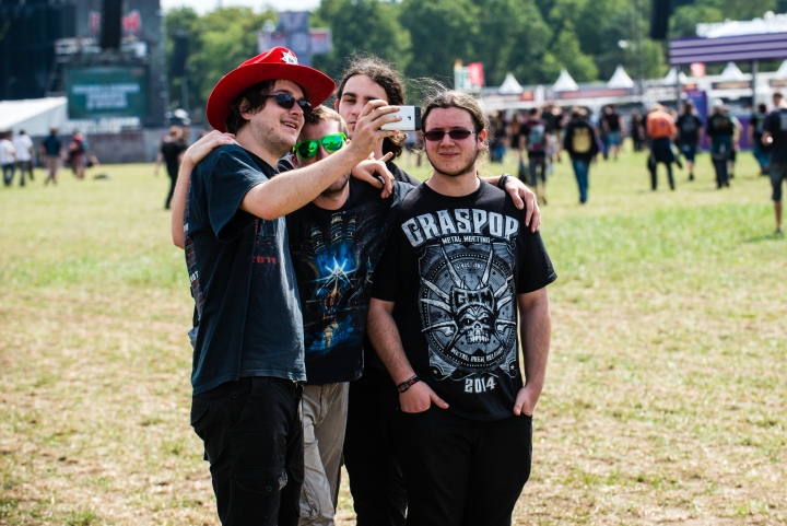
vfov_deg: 12.5
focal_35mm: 110
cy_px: 263
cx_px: 394
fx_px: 2406
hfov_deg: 18.6
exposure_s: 1/500
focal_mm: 110
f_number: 5.6
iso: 100
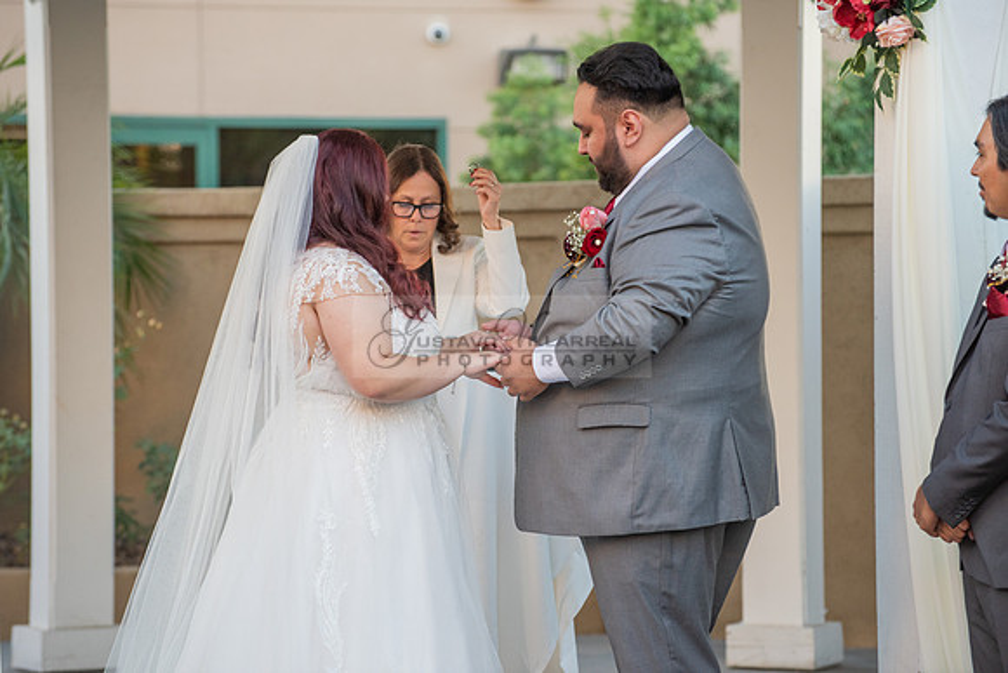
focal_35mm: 170
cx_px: 504
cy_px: 336
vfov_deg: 8.1
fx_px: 4761
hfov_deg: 12.1
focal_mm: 170
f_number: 4
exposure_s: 1/320
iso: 800
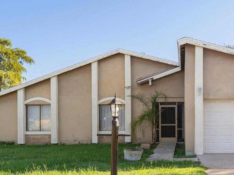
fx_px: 318
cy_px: 118
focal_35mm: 47
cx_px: 191
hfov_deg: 38.7
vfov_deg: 30.6
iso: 125
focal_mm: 25
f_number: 9
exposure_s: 1/30
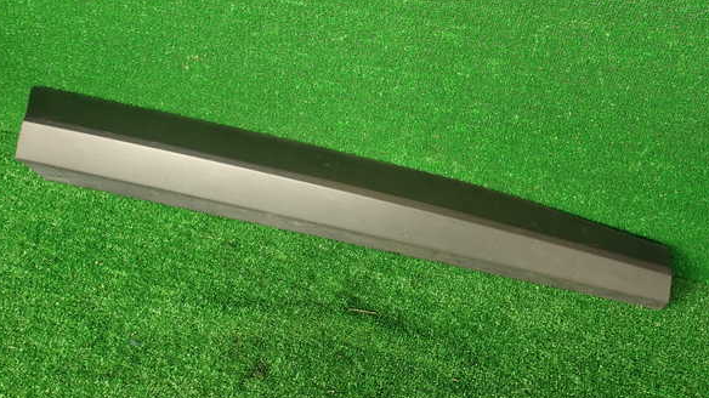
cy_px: 182
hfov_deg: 67.9
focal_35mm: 28
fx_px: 526
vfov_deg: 41.4
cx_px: 351
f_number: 2.8
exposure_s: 1/80
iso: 100
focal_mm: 4.5
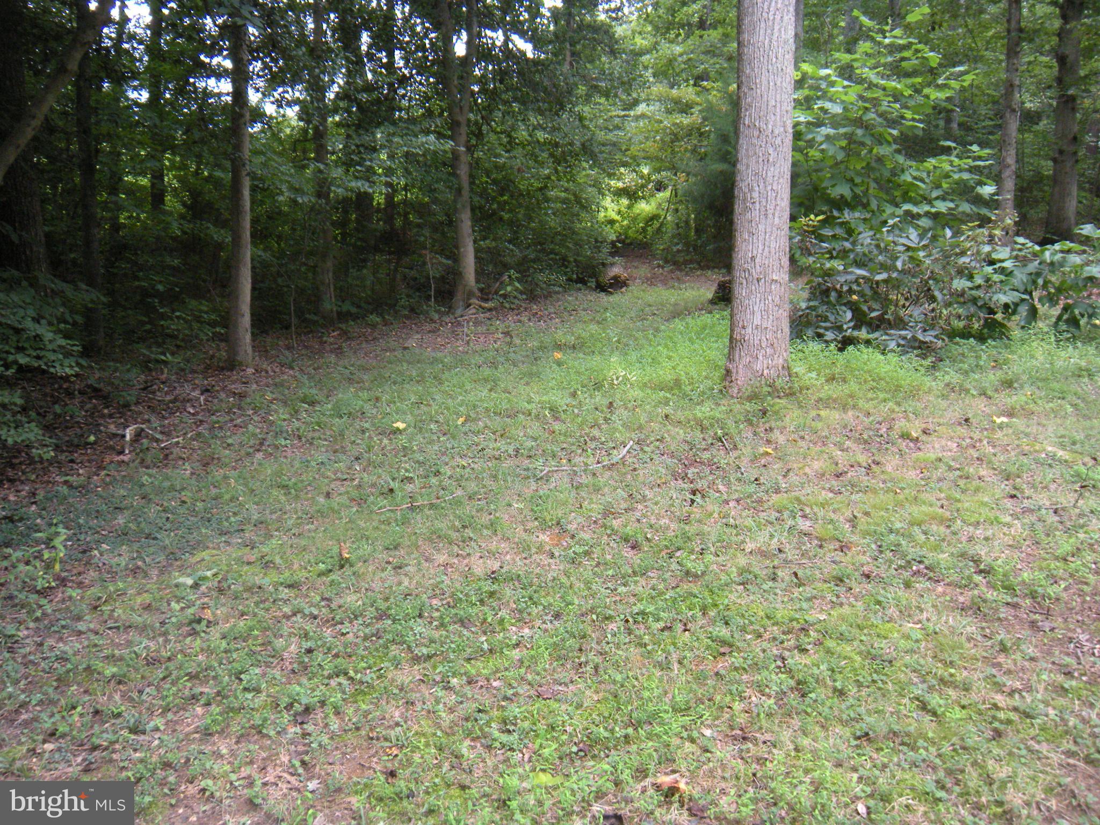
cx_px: 550
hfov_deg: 52.6
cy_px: 412
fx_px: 1112
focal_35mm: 35
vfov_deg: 40.7
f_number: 3.8
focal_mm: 5.9
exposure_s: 1/55
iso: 197
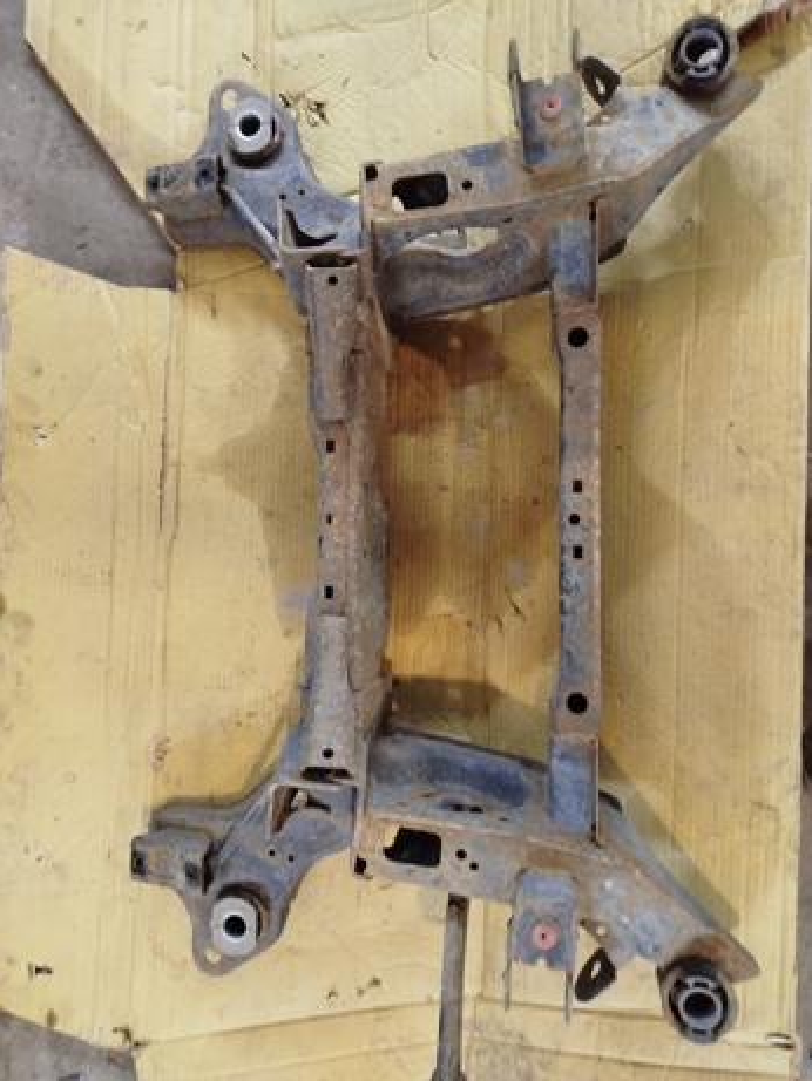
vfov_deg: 69.4
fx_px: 782
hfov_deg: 54.9
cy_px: 521
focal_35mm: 25
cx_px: 420
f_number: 1.7
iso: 640
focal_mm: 5.31
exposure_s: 1/25
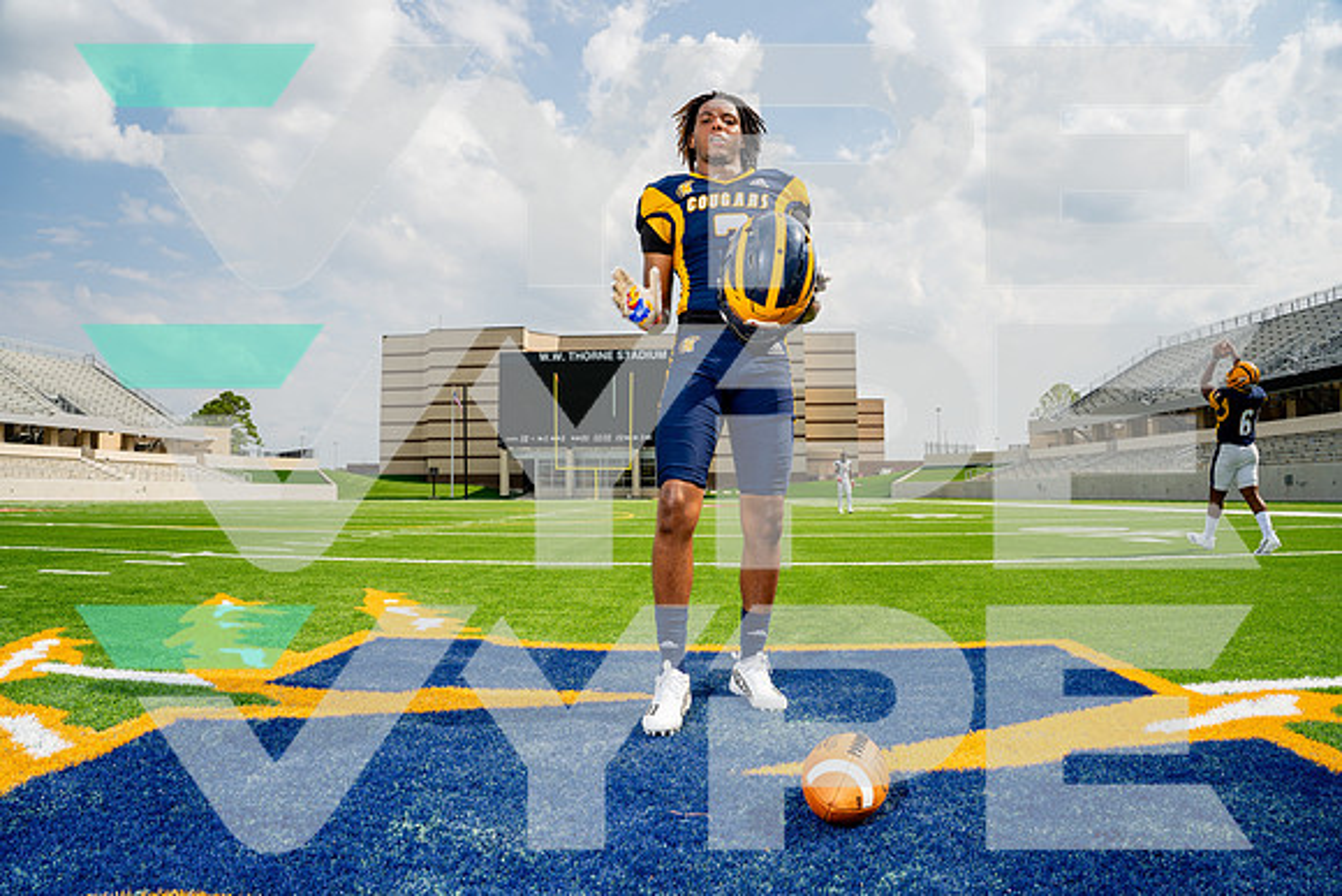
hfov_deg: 82.2
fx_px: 770
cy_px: 448
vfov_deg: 60.4
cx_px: 671
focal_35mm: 21
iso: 100
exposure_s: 1/250
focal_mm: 20
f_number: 8
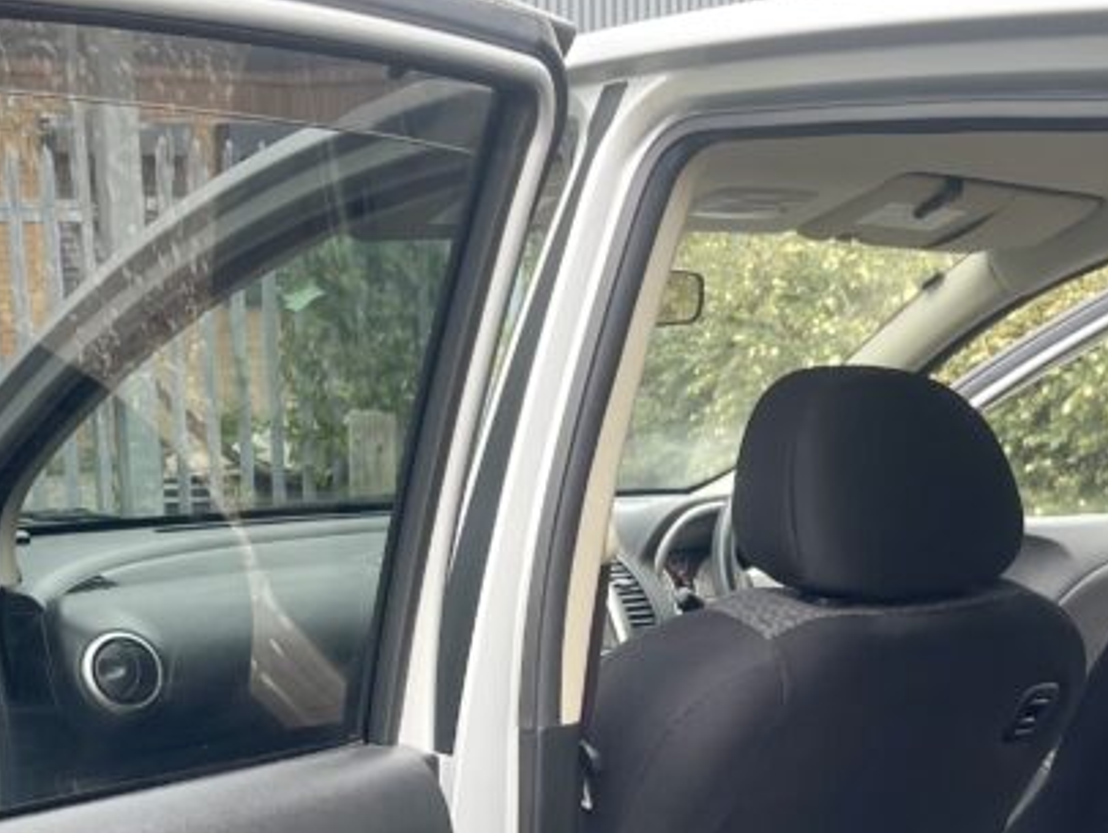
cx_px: 600
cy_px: 879
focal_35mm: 63
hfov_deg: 30.7
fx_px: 2018
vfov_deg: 22.2
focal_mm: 5.1
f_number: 1.6
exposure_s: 1/320
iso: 32
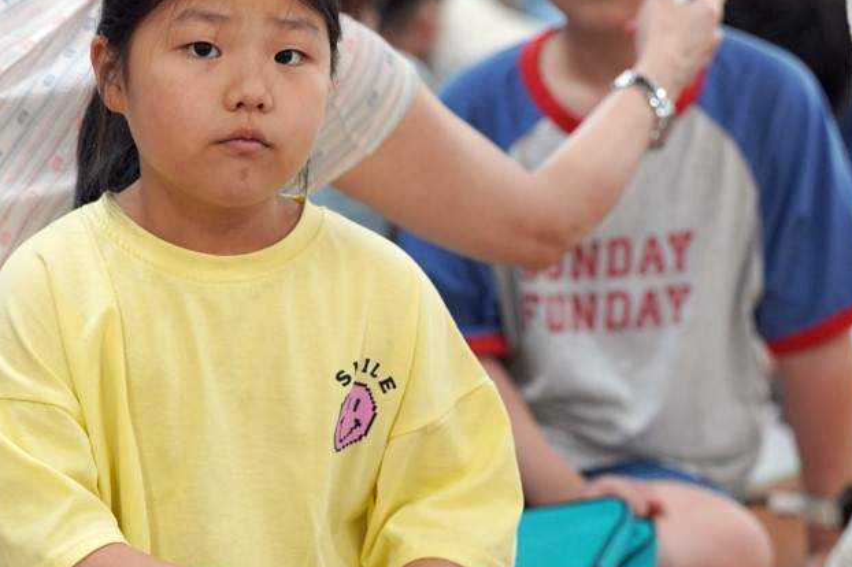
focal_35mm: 181
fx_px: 4281
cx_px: 255
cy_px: 266
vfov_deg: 7.6
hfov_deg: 11.3
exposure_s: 1/160
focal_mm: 125
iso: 1600
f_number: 4
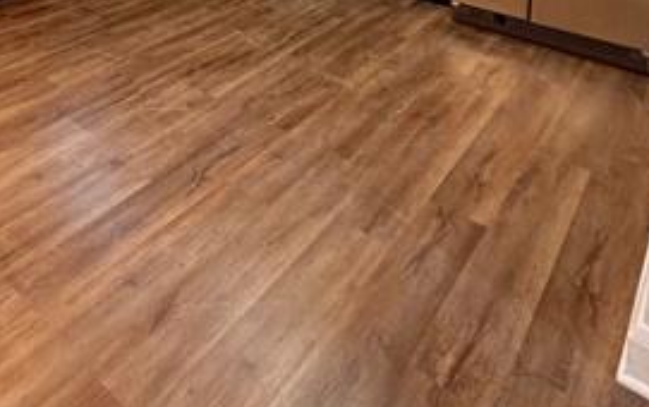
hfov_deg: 51.1
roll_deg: -0.1
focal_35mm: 35
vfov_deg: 28.1
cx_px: 110
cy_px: -158
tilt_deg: -5.4
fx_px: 620
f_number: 2.2
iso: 160
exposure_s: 1/60
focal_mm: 2.22
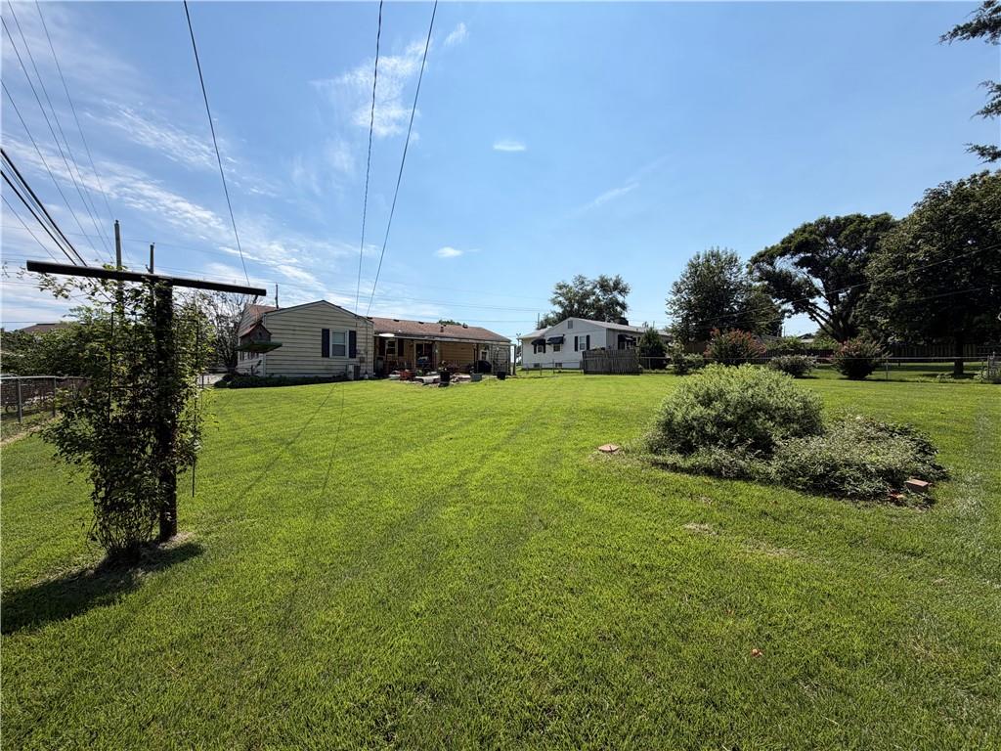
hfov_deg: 102.1
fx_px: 405
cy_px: 376
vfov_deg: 85.7
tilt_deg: +0.2
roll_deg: +0.1
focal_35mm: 14
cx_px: 500
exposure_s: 1/1125
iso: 20
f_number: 2.2
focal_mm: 2.22
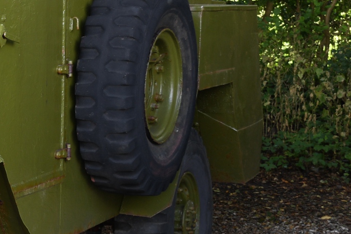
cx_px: -174
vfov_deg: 12.2
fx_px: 1092
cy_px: 158
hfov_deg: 16.6
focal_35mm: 112
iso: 160
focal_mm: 22
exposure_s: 1/60
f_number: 4
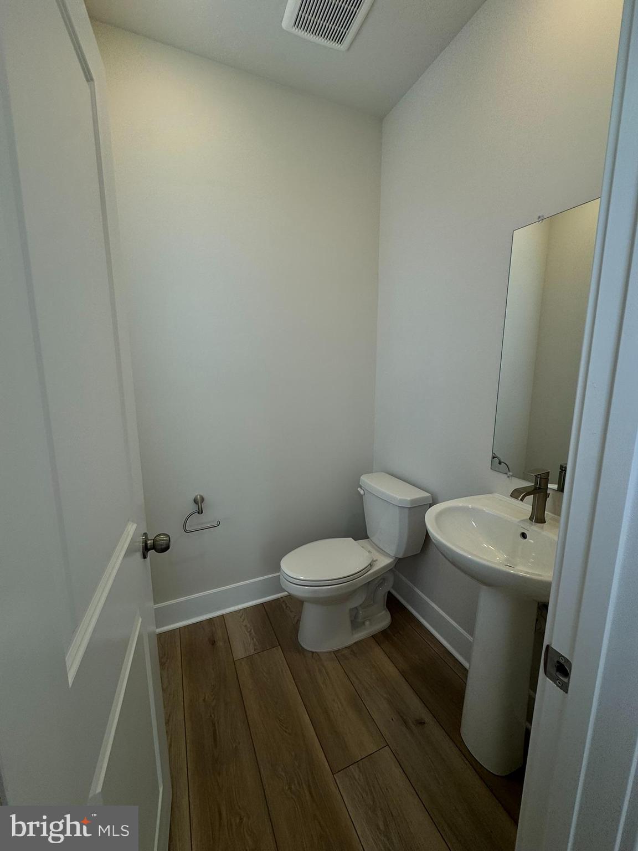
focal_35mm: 14
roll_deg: +1.0
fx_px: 344
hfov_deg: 85.7
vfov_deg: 102.1
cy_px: 426
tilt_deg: -9.4
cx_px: 319
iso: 40
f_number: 2.2
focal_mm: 2.22
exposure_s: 1/161
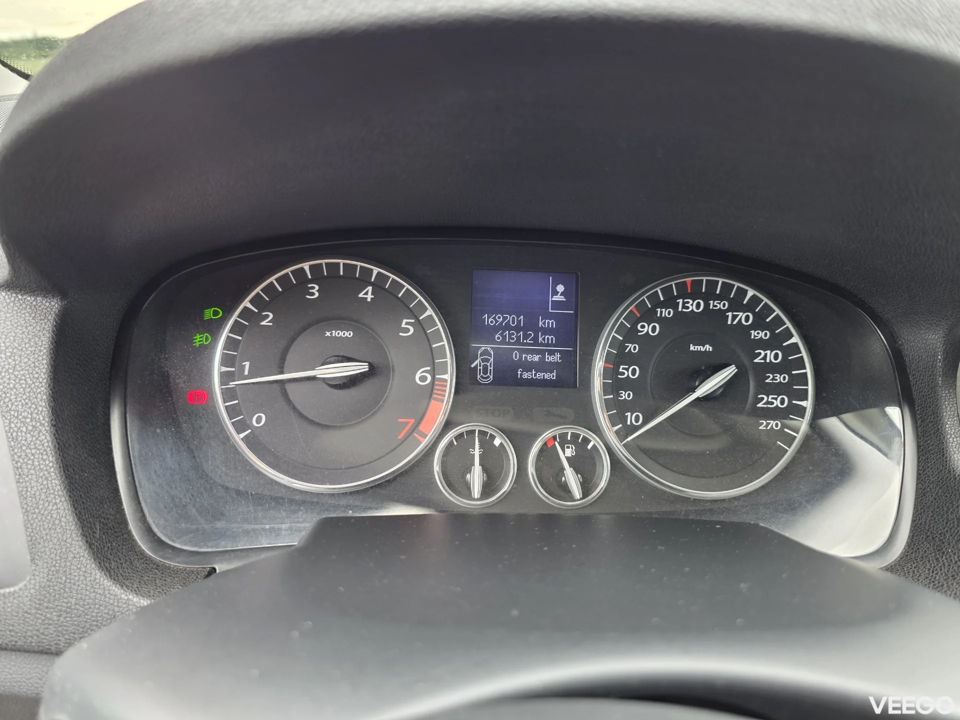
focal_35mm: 23
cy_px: 360
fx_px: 638
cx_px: 480
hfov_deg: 73.9
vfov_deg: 58.9
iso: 100
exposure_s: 1/53.8
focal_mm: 6.3
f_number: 1.7
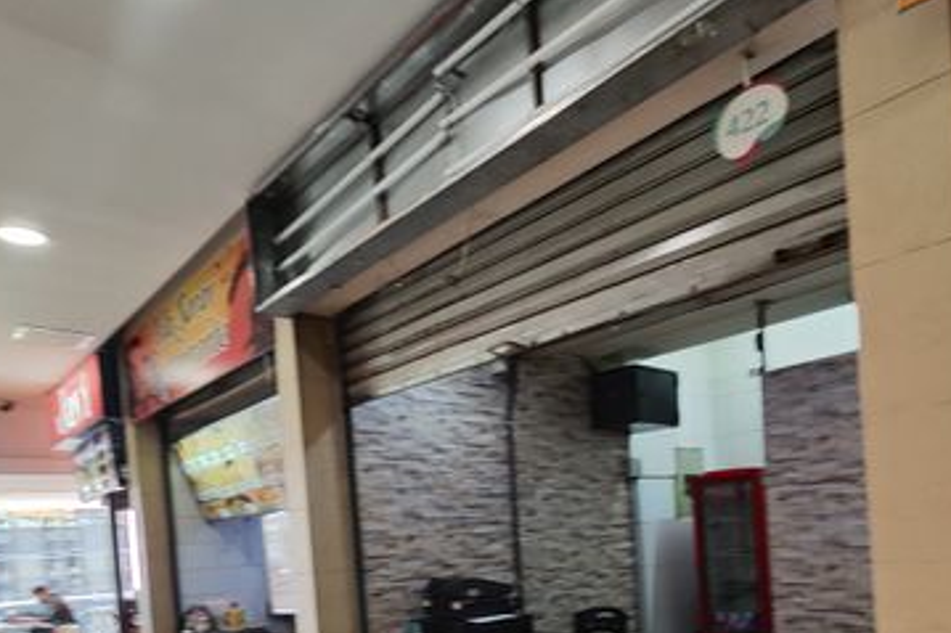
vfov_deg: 44.3
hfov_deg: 67.3
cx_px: 506
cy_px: 551
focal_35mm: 27
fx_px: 713
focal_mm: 2.16
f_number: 2.2
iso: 189
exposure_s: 1/30
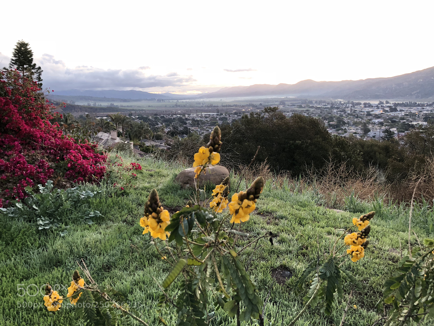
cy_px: 163
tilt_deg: -9.7
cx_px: 217
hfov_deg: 63.4
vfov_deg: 49.7
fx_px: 351
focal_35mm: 28
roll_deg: +3.4
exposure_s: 1/60
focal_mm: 4
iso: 200
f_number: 1.8
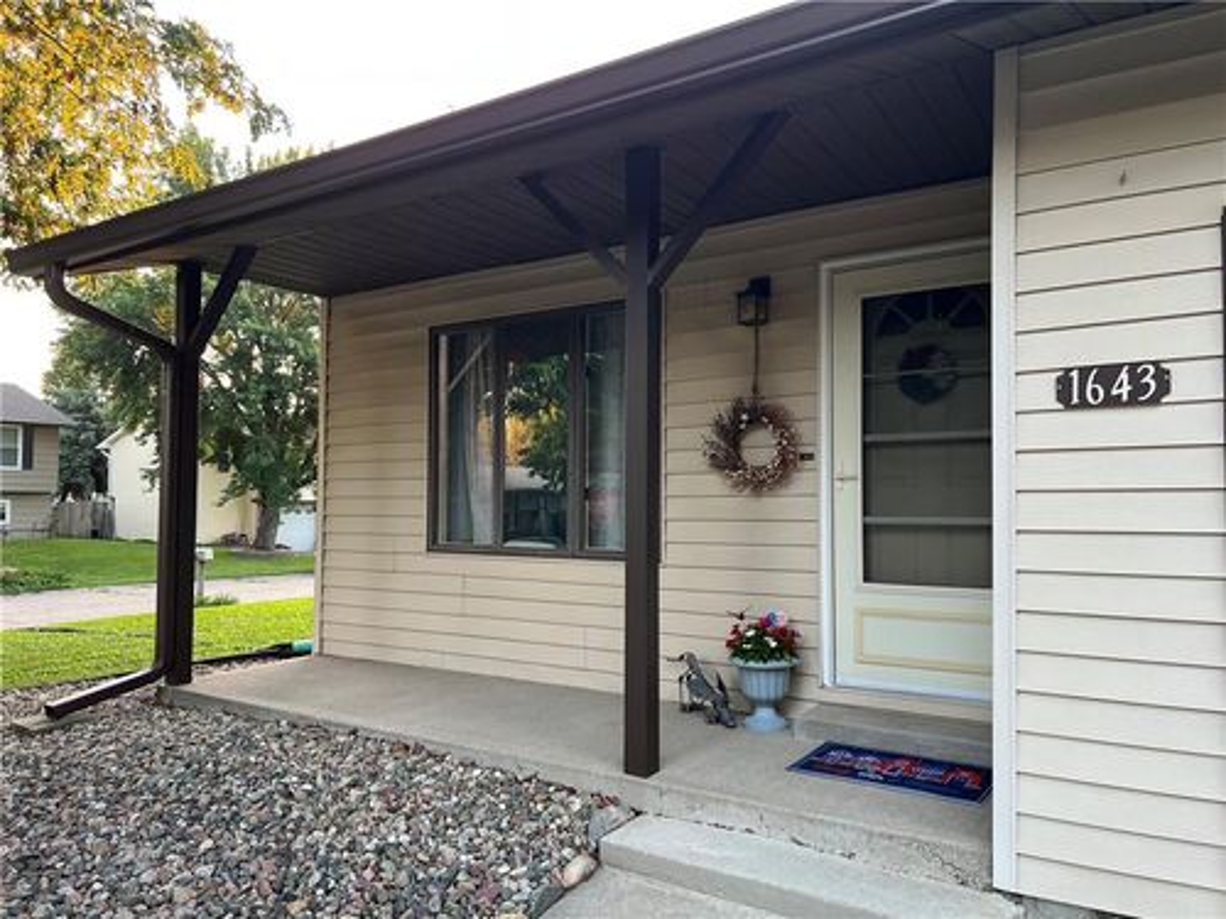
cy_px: 460
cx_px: 613
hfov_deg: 67.3
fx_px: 921
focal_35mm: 26
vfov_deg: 53.1
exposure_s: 1/121
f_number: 1.5
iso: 125
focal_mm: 5.7
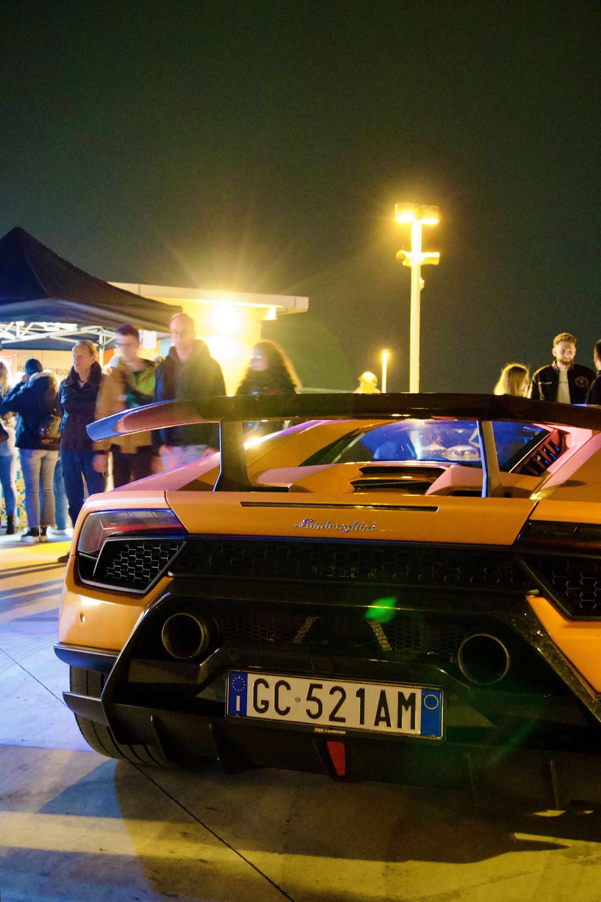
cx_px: 300
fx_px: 1014
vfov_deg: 47.9
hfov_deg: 33.0
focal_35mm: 40
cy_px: 451
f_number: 4.5
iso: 6400
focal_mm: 27
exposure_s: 1/8
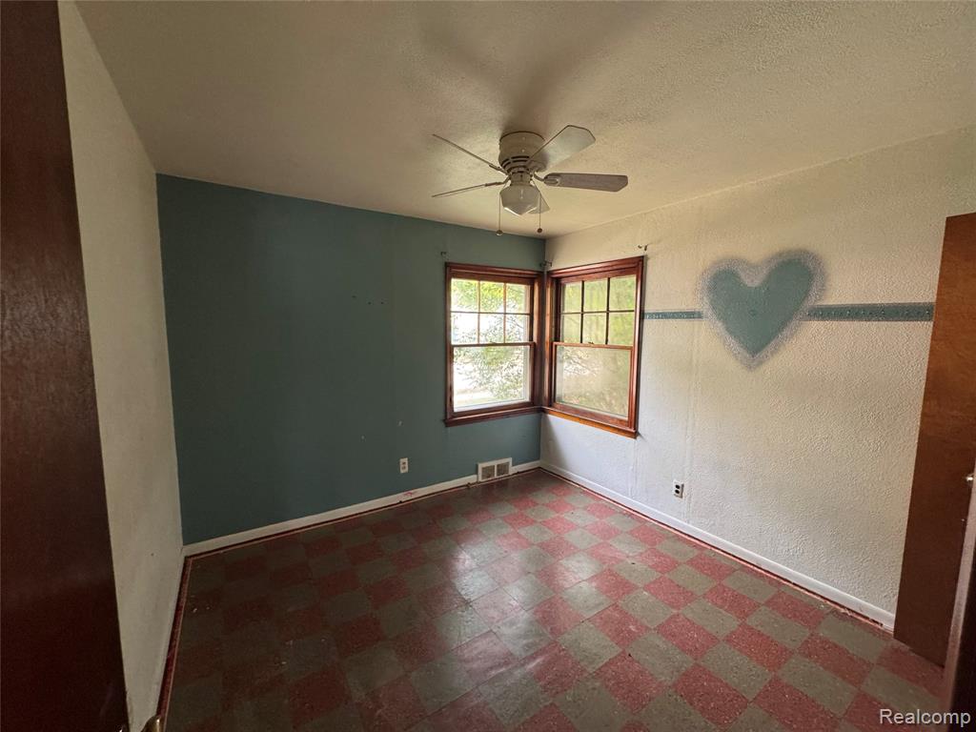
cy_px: 366
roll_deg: -1.2
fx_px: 395
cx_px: 488
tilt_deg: -7.8
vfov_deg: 85.7
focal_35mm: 14
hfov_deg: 102.1
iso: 320
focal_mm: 2.22
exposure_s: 1/69
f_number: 2.2
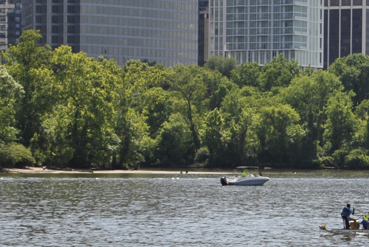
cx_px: 394
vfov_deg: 6.3
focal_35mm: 217
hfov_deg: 9.4
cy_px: 233
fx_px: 2223
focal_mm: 45
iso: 100
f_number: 5.3
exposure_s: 1/640
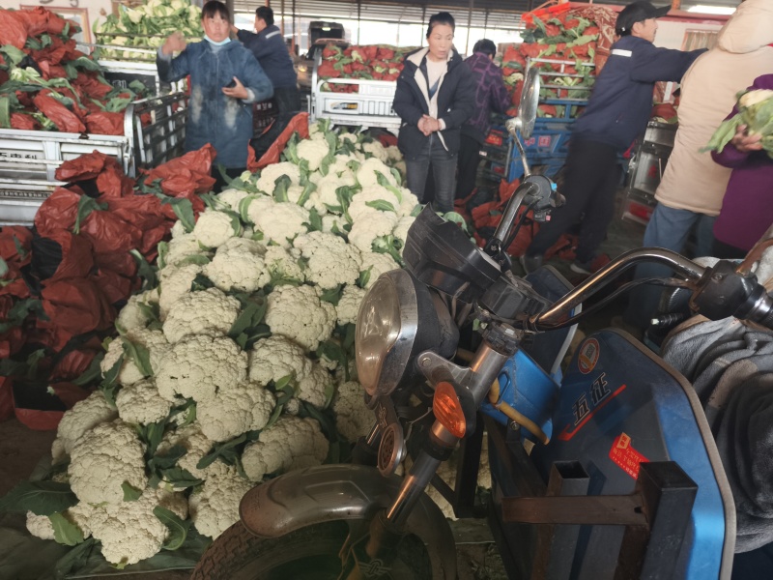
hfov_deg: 73.9
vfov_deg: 58.9
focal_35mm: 23
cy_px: 290
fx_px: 514
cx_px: 386
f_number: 1.6
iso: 400
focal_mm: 5.84
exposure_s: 1/50
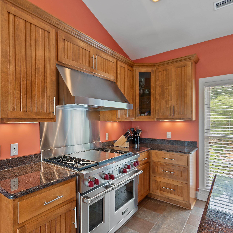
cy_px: 117
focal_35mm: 20
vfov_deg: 74.8
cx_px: 80
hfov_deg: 72.9
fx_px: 152
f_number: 4.5
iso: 100
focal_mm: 10
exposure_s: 1/13
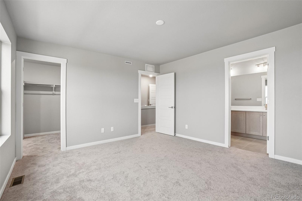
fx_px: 126
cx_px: 151
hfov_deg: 100.4
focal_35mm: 15
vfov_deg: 77.3
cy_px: 100
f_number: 8
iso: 400
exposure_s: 1/20
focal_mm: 10
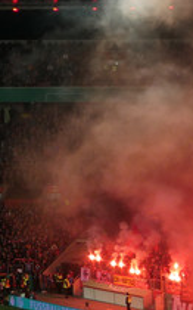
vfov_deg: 13.7
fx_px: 1281
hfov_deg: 8.2
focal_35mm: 152
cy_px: 264
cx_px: 389
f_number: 4
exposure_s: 1/100
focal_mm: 8.4
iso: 80
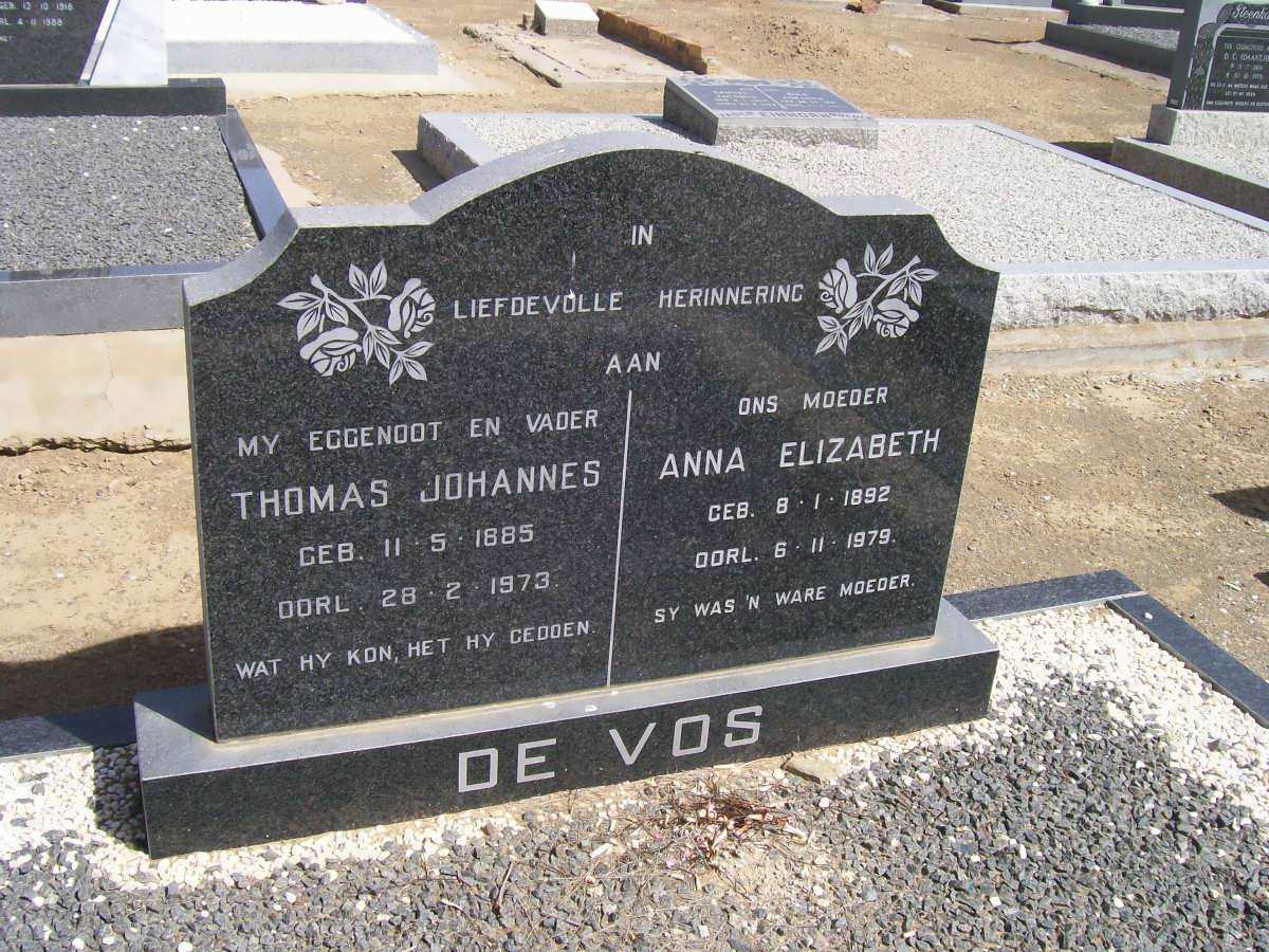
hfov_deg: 51.4
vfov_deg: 39.7
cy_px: 476
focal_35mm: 36
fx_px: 1320
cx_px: 634
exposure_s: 1/558
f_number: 4.8
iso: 80
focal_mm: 6
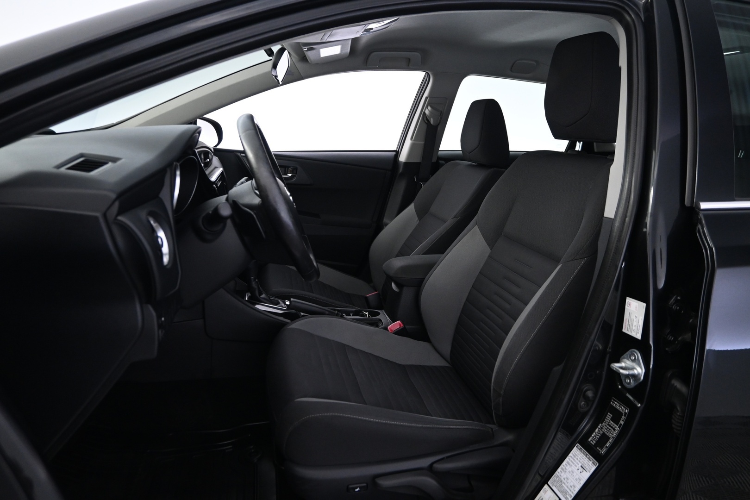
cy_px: 250
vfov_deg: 53.1
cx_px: 375
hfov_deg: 73.7
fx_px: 500
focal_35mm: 24
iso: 1600
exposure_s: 1/20
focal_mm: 16
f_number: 3.5
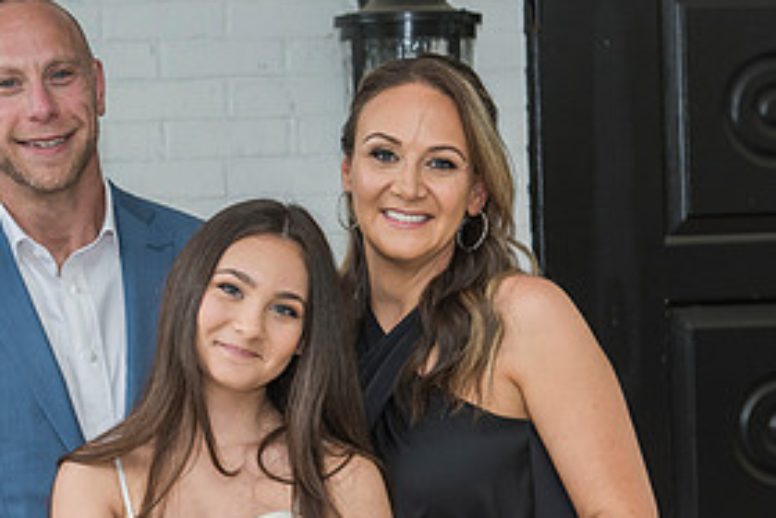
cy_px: 326
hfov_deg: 18.1
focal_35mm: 112
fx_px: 2415
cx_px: 167
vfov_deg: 12.2
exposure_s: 1/125
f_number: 4.5
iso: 500
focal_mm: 52
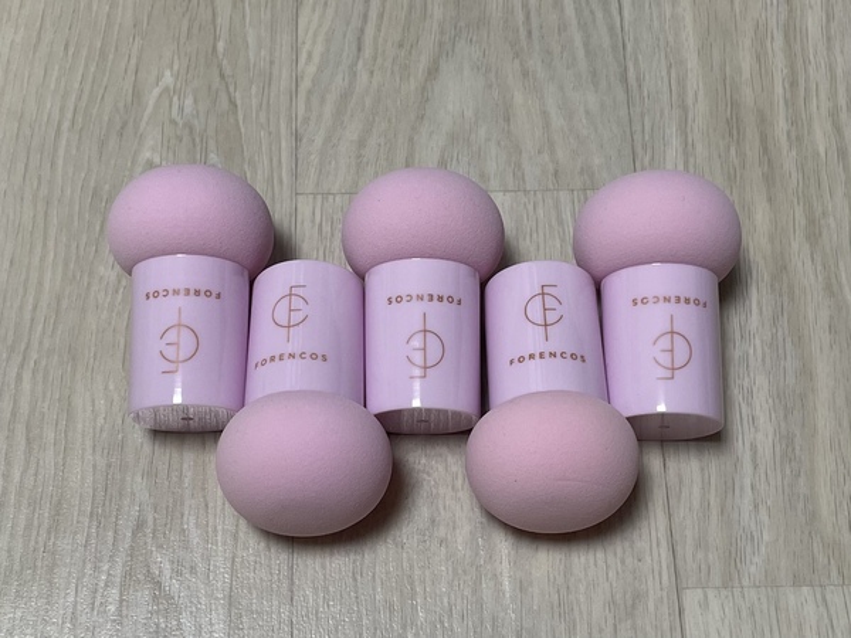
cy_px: 319
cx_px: 426
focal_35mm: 26
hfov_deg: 67.3
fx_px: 639
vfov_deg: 53.1
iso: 80
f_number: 1.6
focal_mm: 4.2
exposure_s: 1/120
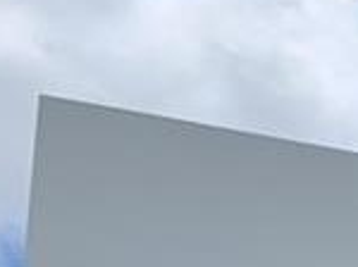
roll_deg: +1.7
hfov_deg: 11.5
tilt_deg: +8.8
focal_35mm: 139
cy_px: 606
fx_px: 1435
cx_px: 888
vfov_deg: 9.6
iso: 25
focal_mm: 4.25
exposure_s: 1/2421
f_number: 1.8
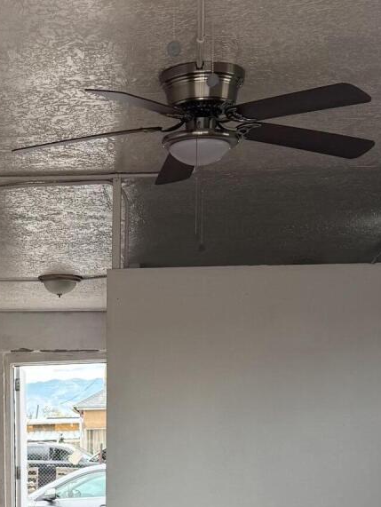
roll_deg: +1.3
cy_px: 561
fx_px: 1231
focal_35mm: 84
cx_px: -14
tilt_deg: -5.7
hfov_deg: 17.1
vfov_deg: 22.0
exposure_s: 1/220
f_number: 1.78
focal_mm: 6.76
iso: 80
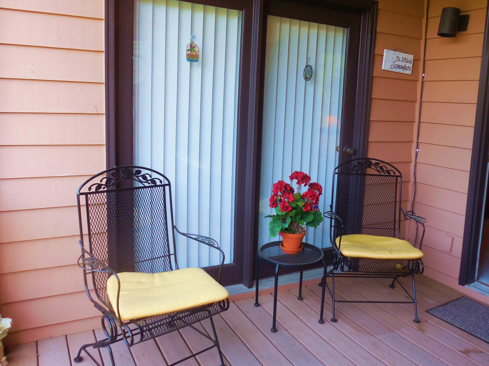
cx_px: 278
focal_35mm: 30
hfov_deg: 59.7
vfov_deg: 46.7
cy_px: 165
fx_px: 424
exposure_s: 1/60
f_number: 3.5
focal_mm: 4.6
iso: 125
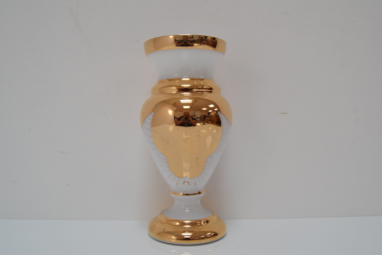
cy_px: 128
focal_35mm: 30
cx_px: 191
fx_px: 319
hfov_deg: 61.9
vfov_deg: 43.7
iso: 1600
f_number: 9
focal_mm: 20
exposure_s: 1/320
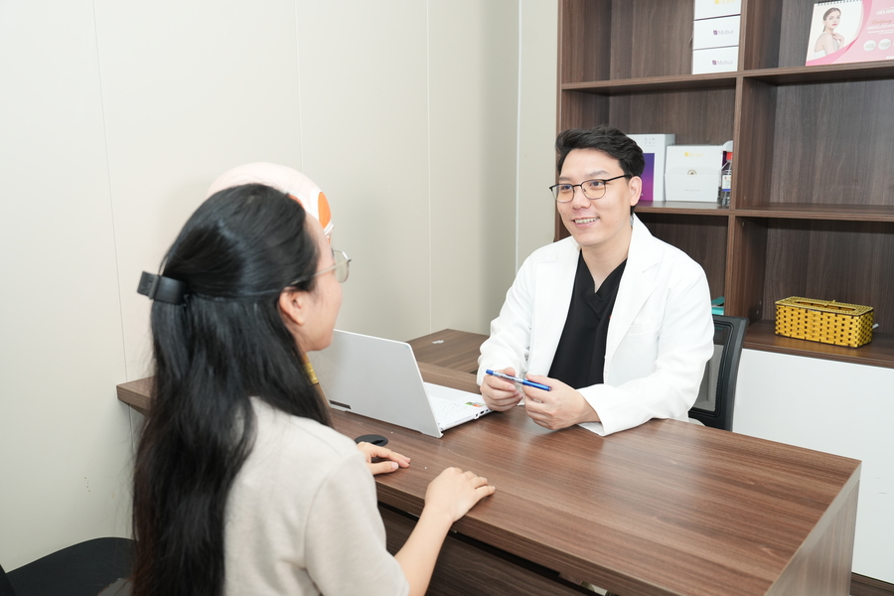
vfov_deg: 42.3
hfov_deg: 60.3
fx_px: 770
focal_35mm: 31
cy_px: 298
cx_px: 447
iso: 640
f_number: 4
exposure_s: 1/160
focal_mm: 31
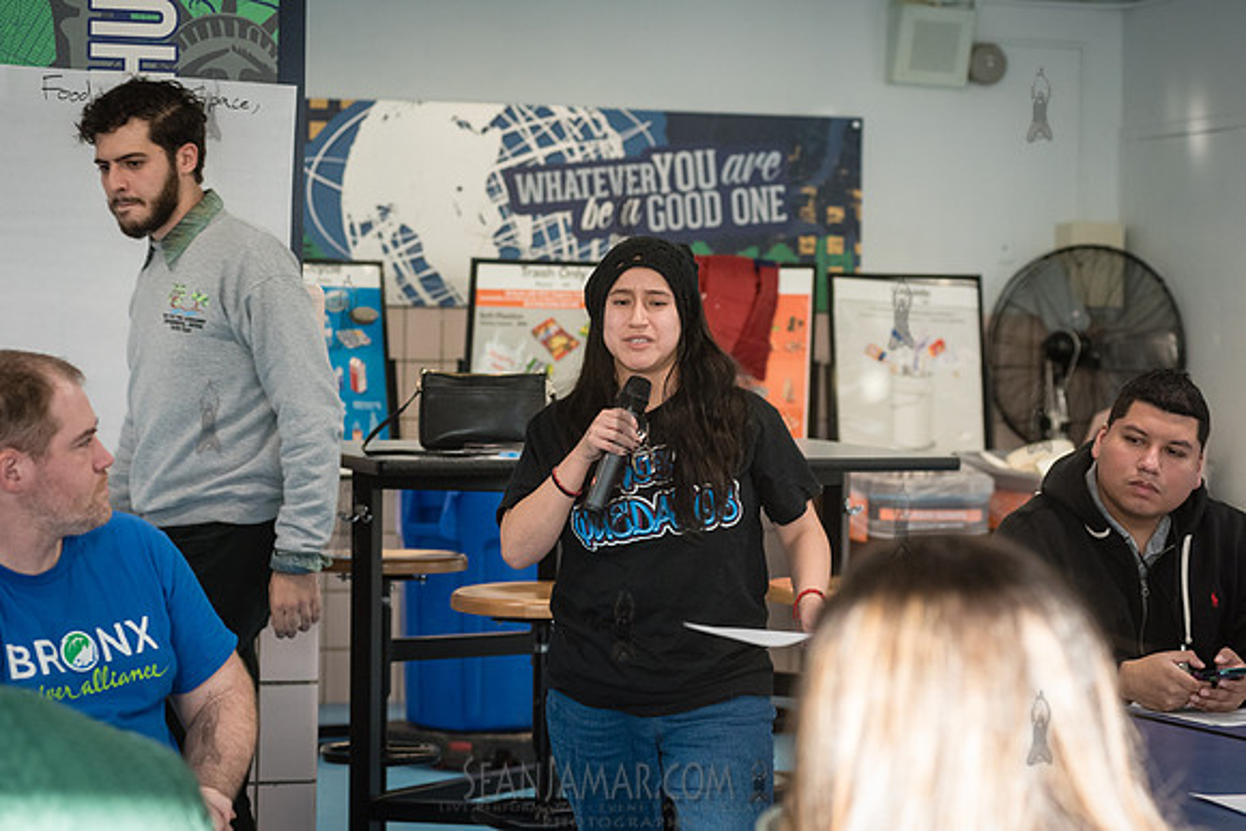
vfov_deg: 16.9
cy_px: 416
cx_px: 623
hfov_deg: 25.2
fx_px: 2790
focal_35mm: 81
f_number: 4.5
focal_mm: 80
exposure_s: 1/160
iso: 2500
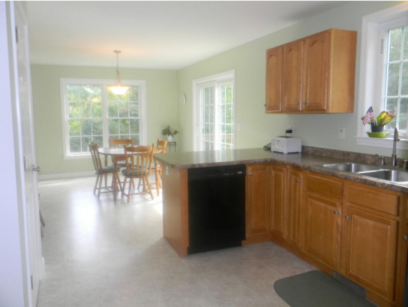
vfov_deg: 49.8
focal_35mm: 28
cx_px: 204
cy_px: 154
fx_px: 330
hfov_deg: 63.4
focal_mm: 5
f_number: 3.5
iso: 112
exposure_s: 1/42.7
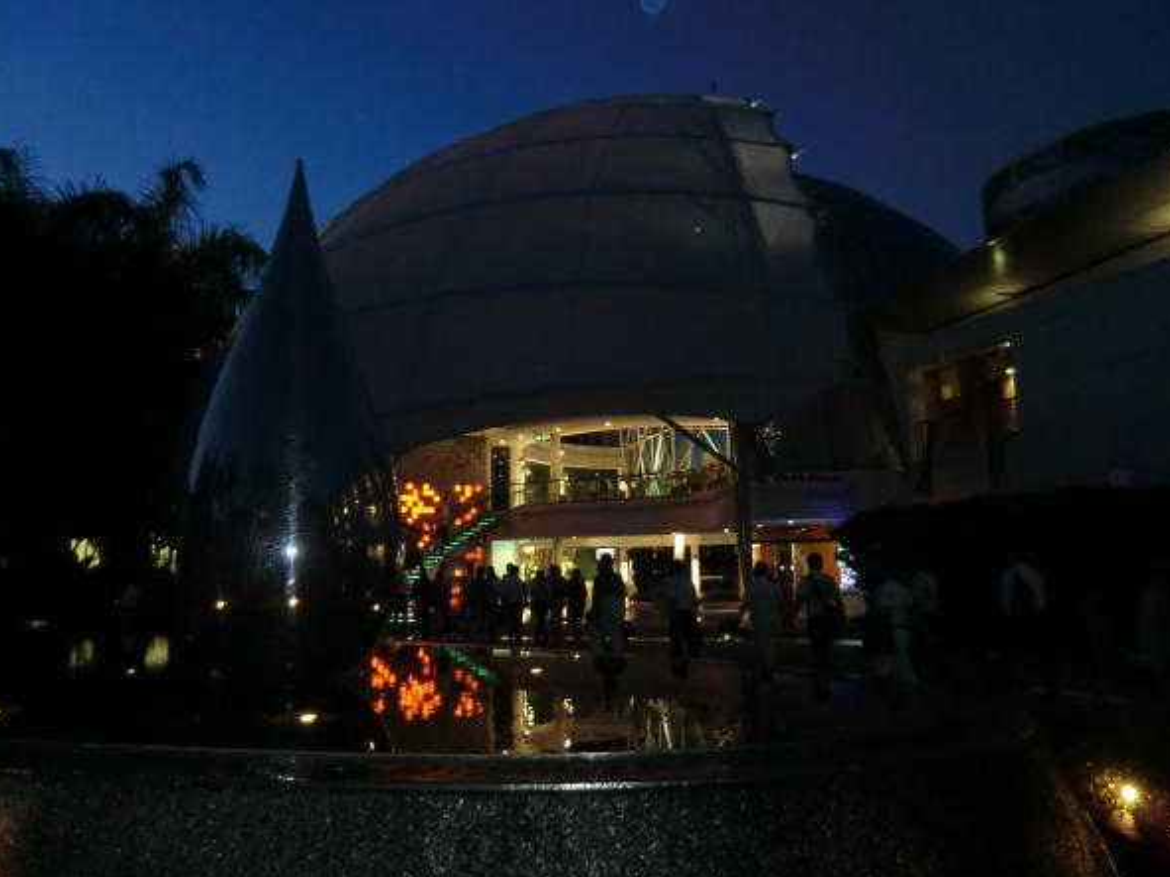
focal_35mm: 26
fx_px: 879
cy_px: 441
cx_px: 580
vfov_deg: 53.0
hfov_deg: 67.3
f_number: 3.2
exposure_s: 1/20
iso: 400
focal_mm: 4.3
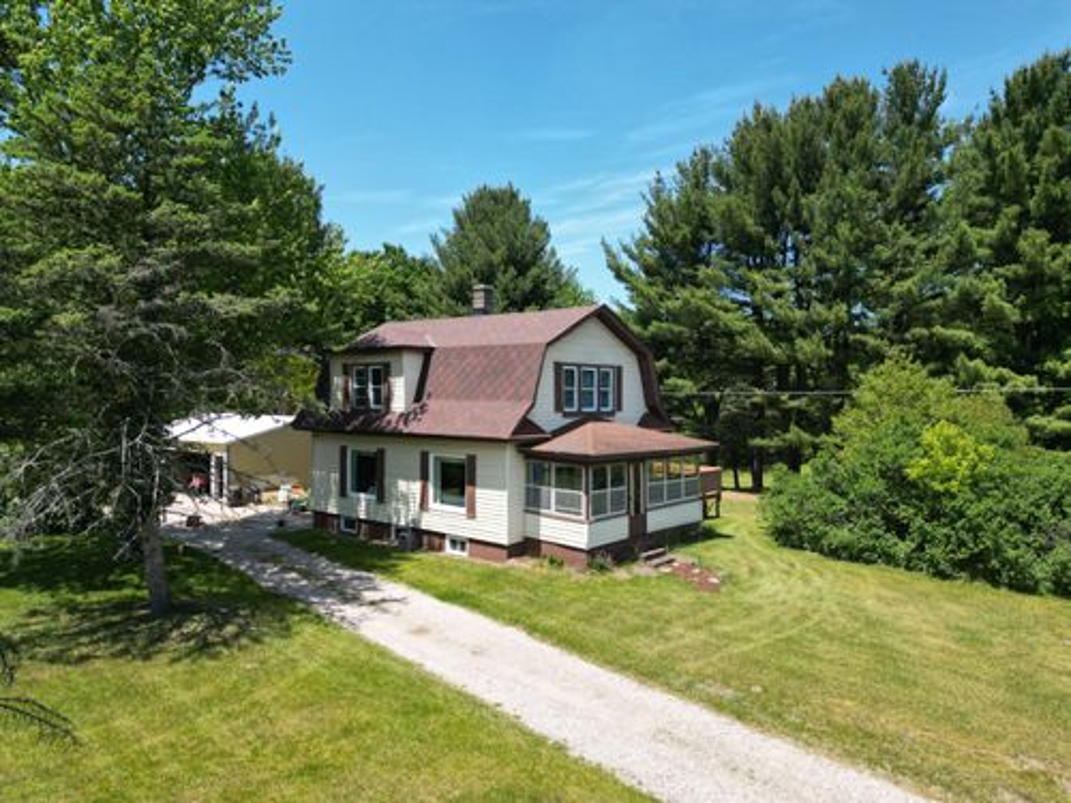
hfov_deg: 71.6
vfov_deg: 56.8
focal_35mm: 24
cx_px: 536
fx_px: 743
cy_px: 402
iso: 130
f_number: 1.7
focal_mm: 6.72
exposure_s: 1/2500
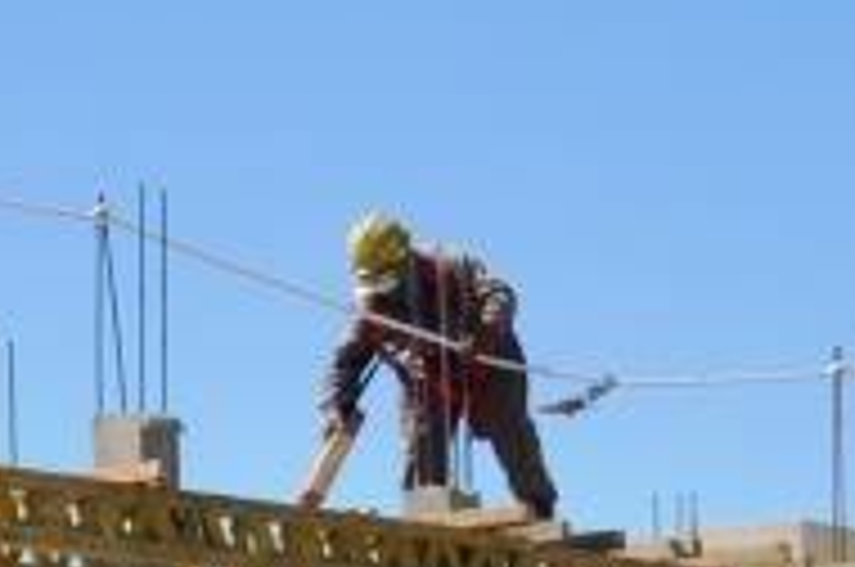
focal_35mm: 235
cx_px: -1130
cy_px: 1332
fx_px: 5565
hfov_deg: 8.2
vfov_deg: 5.6
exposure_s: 1/320
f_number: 9
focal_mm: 29
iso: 100
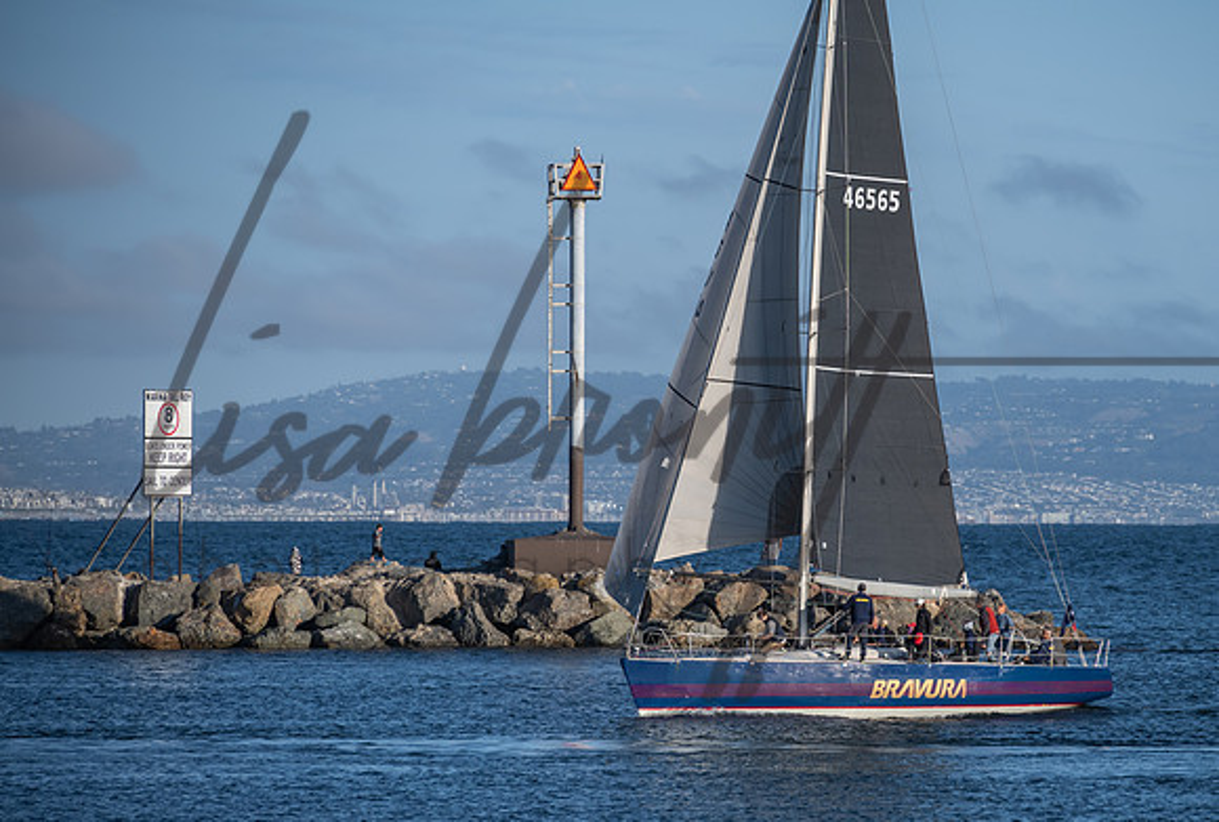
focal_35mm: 261
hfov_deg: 7.9
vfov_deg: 5.3
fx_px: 8853
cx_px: 797
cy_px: 532
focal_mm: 200
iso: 320
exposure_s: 1/1600
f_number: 6.3
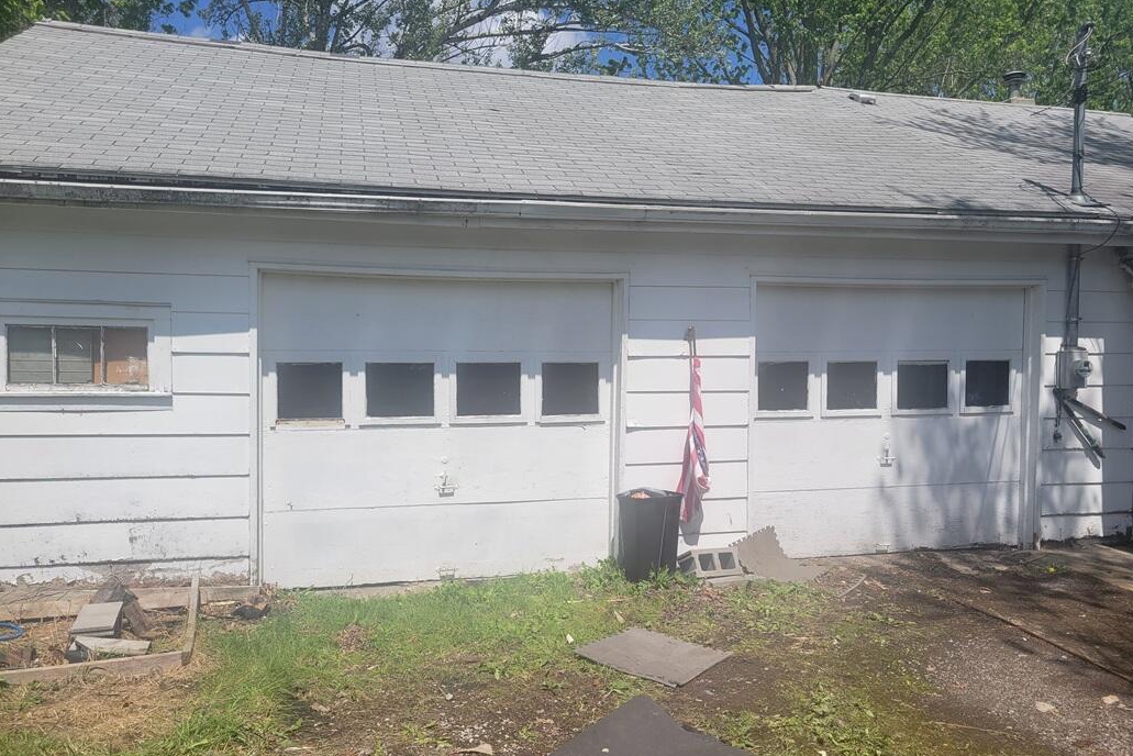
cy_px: 384
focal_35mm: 28
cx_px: 554
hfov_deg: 65.5
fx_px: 881
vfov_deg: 46.4
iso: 40
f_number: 1.8
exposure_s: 1/3967
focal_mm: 5.4
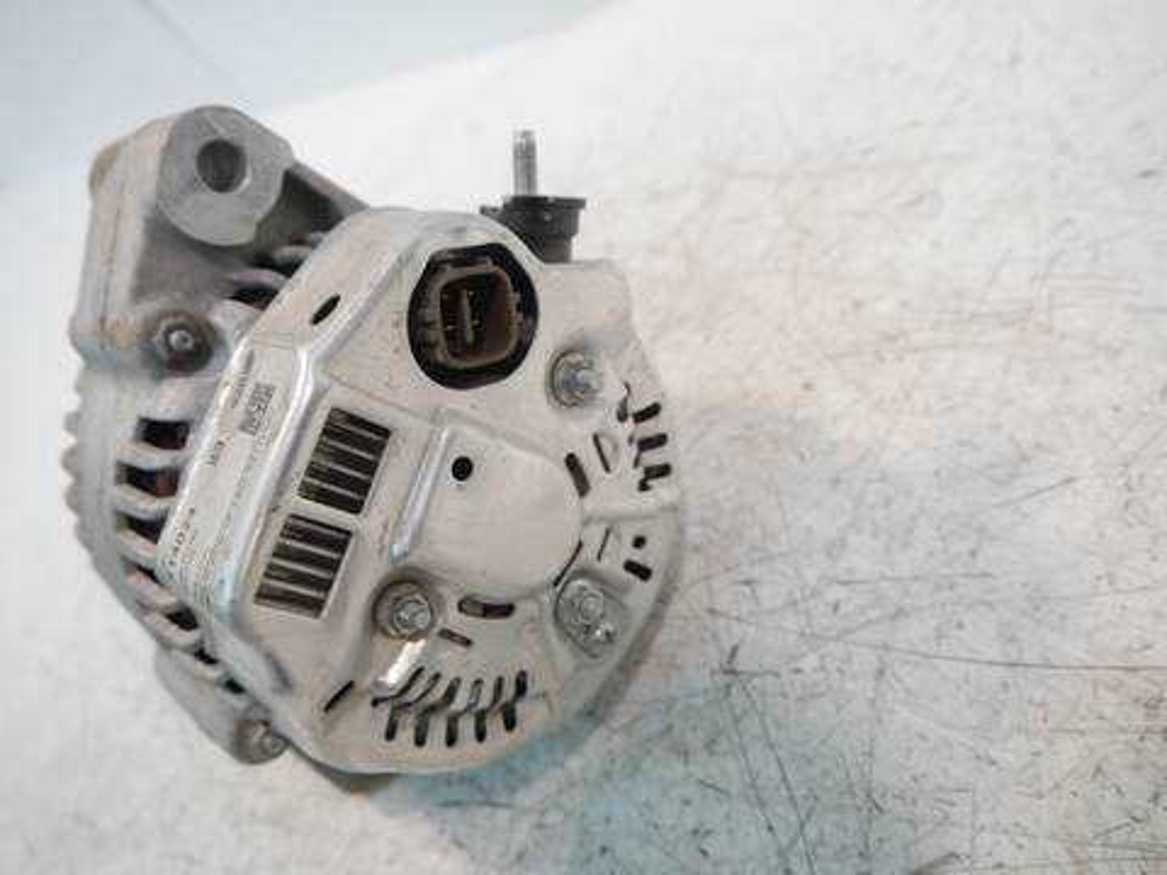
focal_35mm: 28
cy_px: 438
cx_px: 584
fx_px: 944
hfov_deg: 63.4
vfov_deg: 49.7
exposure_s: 1/60
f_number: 3.5
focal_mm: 14
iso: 500
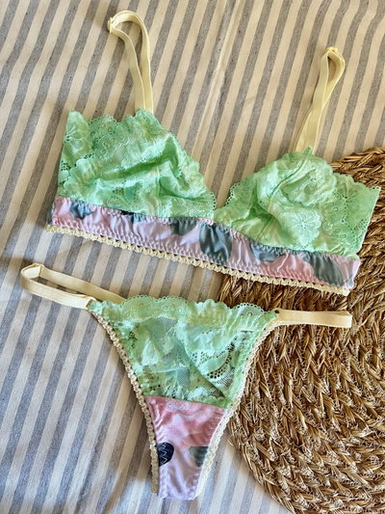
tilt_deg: -83.6
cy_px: 257
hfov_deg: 53.1
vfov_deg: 67.3
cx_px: 192
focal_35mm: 26
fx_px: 385
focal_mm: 5.1
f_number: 1.6
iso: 250
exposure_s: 1/60
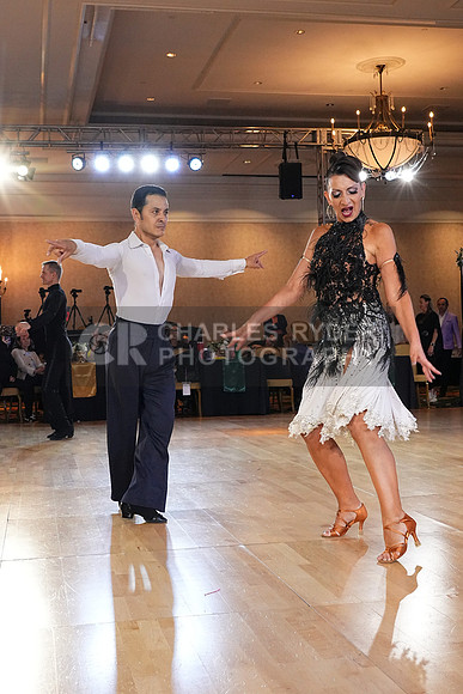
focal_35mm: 45
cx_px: 232
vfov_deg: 43.6
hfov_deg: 29.9
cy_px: 347
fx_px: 868
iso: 5000
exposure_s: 1/200
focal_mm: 30
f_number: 7.1
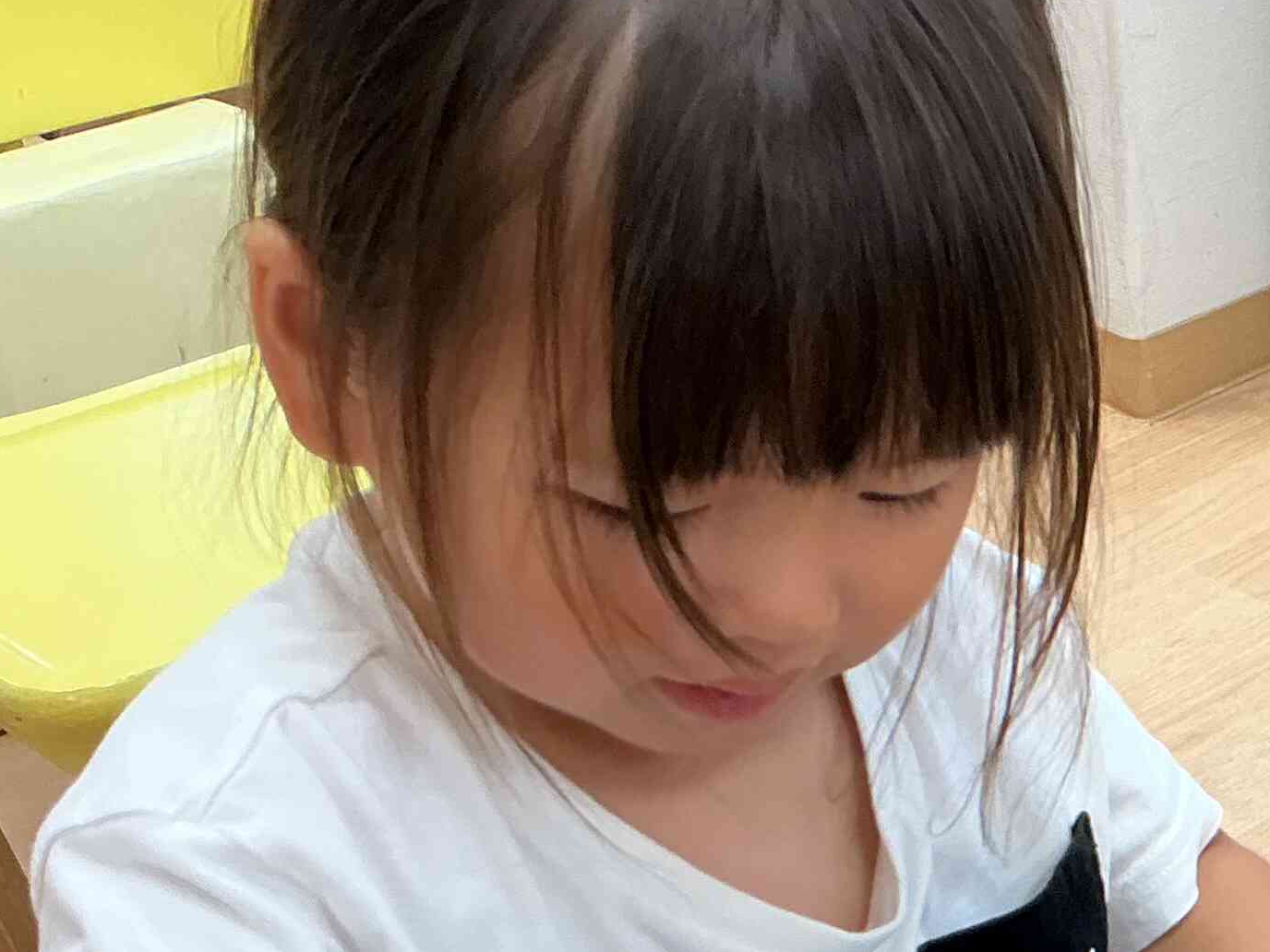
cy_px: 734
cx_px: 1711
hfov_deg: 20.7
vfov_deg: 17.3
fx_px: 3119
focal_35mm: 85
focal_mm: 3
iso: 40
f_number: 1.8
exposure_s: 1/120
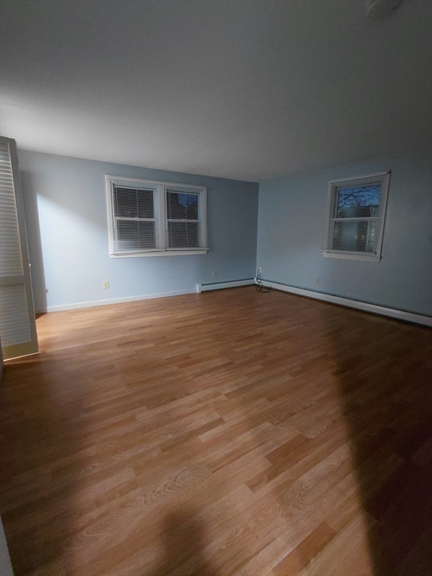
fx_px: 266
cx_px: 216
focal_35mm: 16
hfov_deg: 78.1
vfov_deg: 94.5
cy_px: 288
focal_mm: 1.64
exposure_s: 1/24
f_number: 2.2
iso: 640
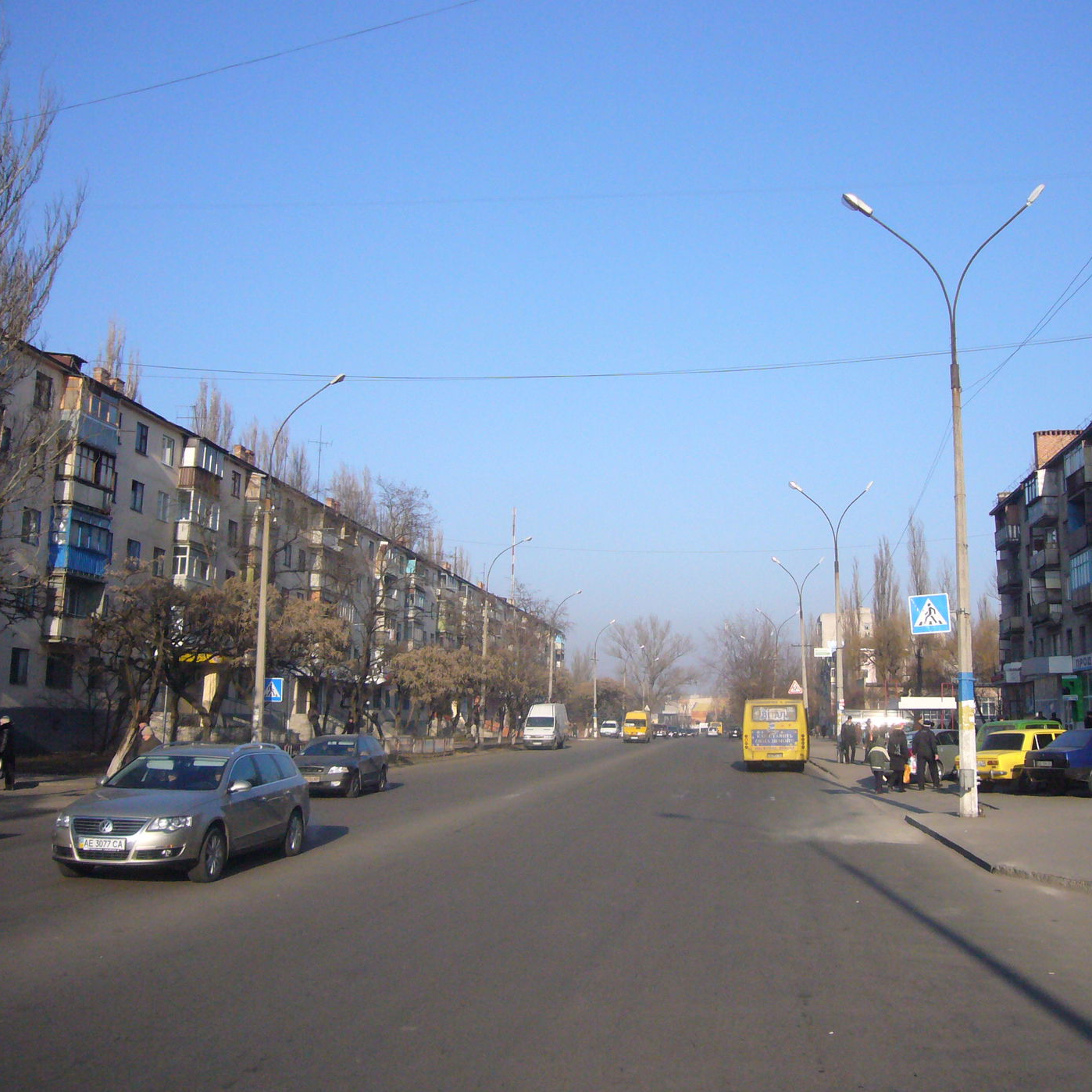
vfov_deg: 48.5
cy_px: 550
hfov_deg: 48.4
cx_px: 589
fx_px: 1213
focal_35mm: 34
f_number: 5.6
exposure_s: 1/640
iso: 200
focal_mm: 4.6
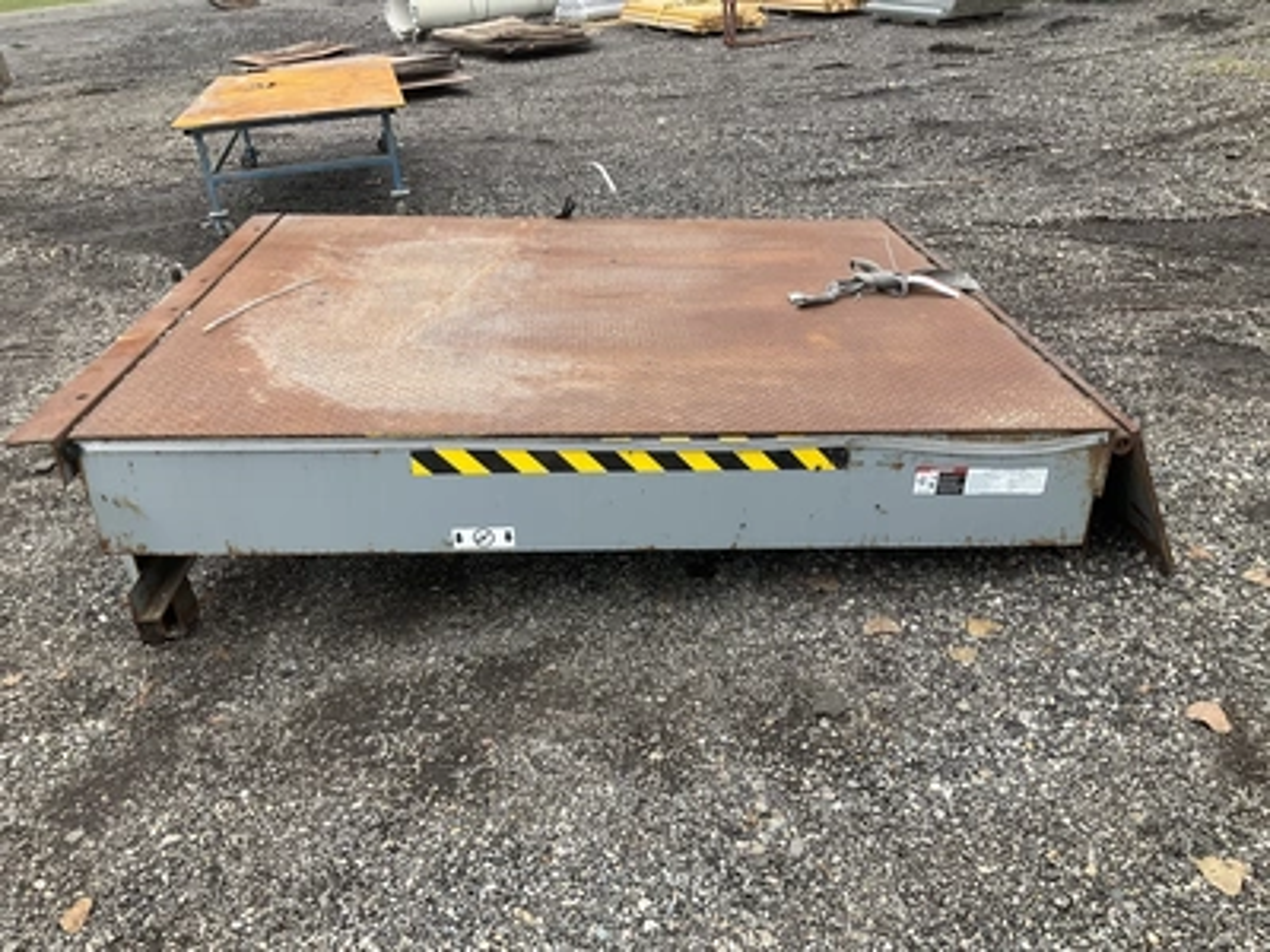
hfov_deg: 61.7
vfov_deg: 48.2
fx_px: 1064
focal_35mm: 29
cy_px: 476
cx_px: 635
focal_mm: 3
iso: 25
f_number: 1.8
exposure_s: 1/370
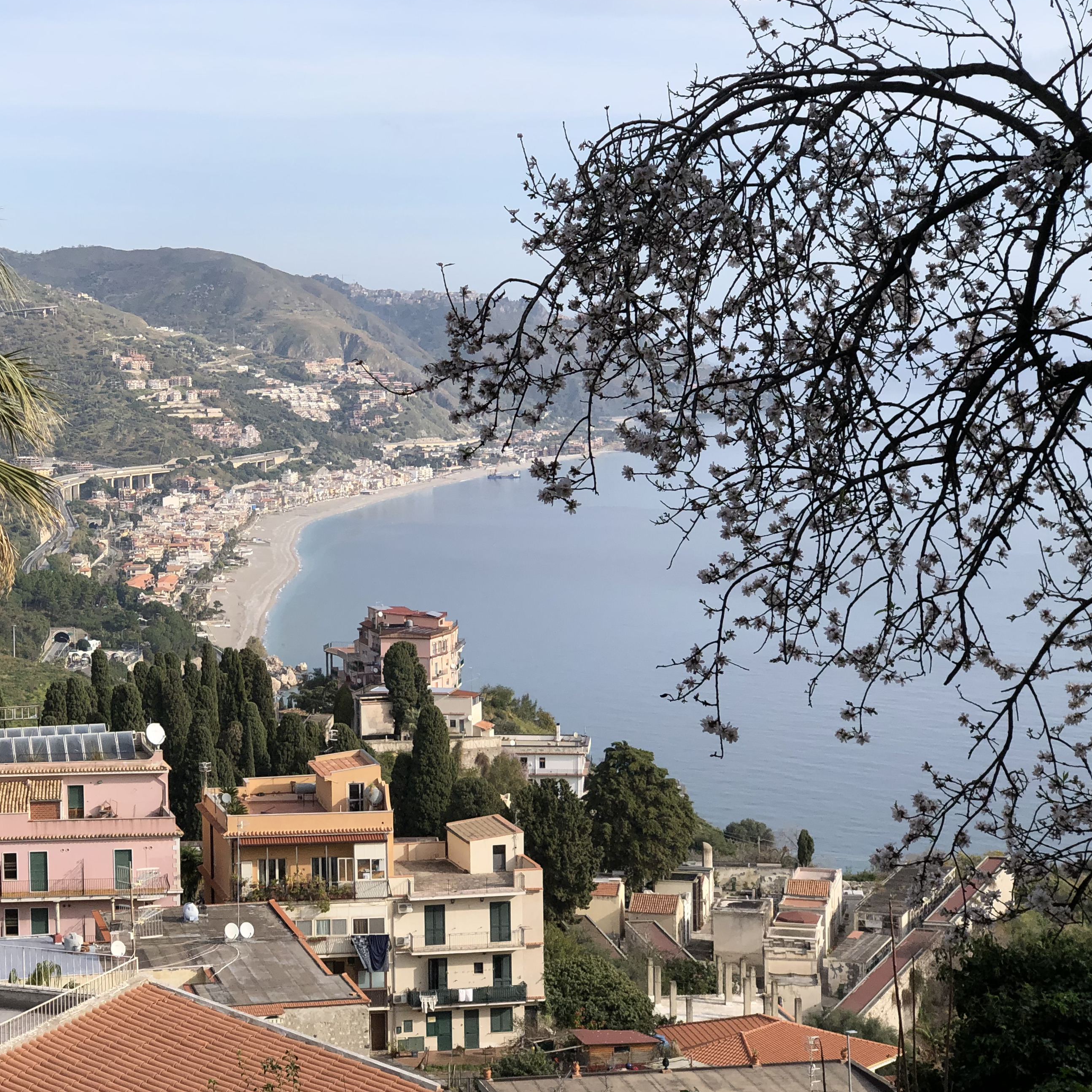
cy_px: 539
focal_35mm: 71
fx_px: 2534
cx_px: 324
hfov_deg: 24.1
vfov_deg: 24.3
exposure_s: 1/1372
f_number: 2.4
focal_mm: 6
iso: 16
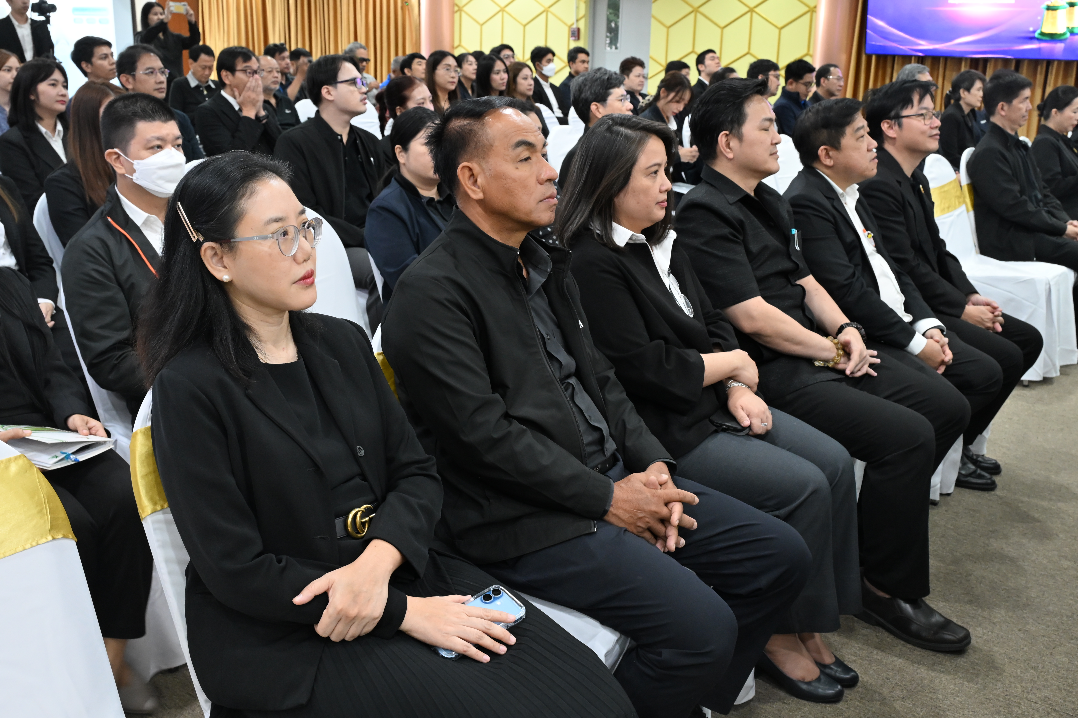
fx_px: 1108
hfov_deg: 51.9
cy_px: 351
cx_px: 511
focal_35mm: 37
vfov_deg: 35.9
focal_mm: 34
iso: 3200
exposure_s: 1/20
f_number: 9
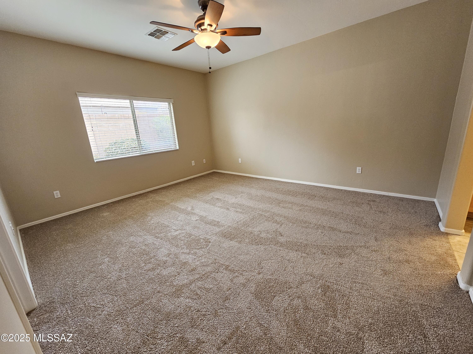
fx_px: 178
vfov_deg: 89.9
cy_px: 177
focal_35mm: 13
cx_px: 236
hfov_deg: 106.2
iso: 320
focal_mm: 2.2
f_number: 2.2
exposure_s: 1/60
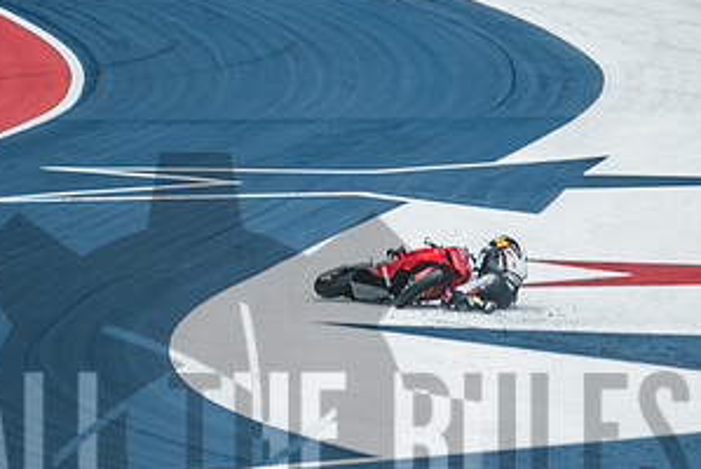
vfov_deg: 1.9
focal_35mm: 717
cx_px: 354
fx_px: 13975
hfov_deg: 2.9
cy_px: 334
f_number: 2
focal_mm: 200
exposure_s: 1/250
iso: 160
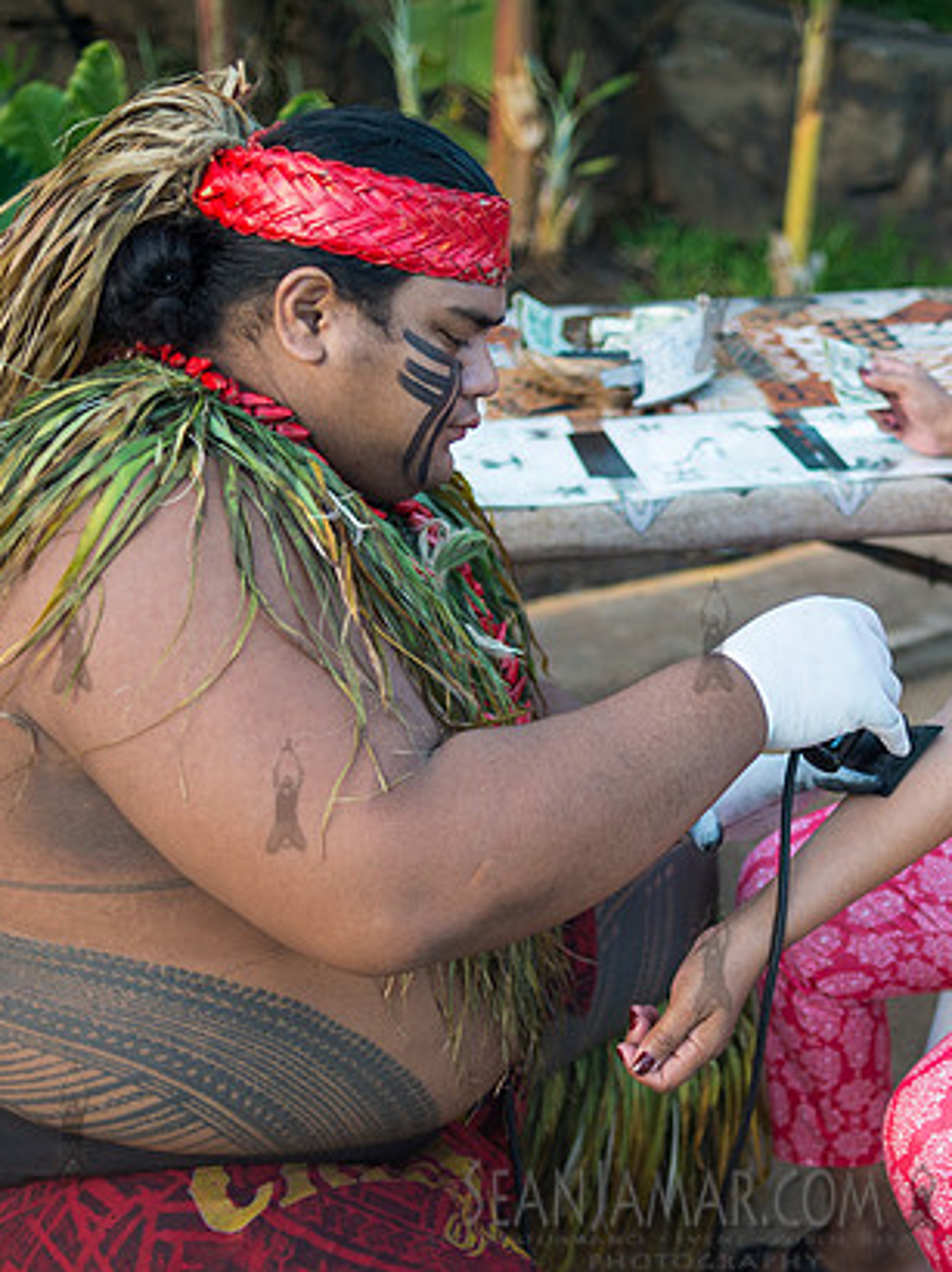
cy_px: 712
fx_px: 2092
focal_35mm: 57
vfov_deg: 33.8
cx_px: 887
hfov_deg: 24.8
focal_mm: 35
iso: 800
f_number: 2.5
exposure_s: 1/320
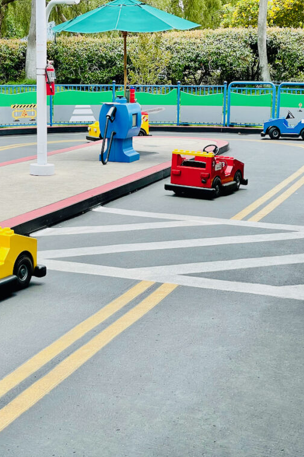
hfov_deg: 18.6
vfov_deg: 27.7
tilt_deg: -9.0
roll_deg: -0.9
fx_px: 925
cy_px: 228
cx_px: 116
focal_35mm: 73
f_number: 2
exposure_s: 1/705
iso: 25
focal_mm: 6
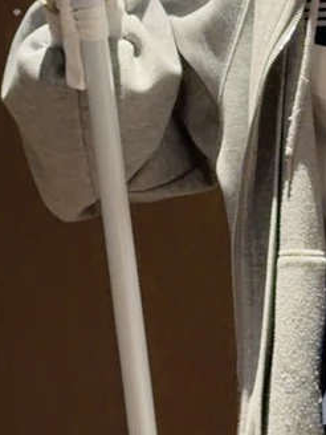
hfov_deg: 6.9
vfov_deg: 9.4
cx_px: 518
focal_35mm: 211
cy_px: 117
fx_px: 2649
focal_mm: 6.76
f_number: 1.78
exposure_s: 1/33
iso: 320
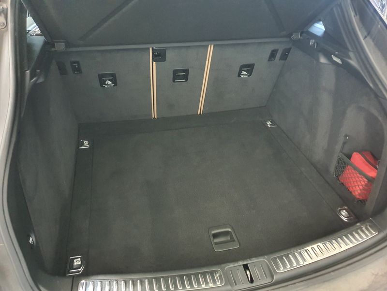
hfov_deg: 67.3
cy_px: 146
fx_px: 291
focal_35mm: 26
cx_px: 194
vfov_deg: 53.1
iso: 640
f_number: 1.5
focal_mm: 4.3
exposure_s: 1/11
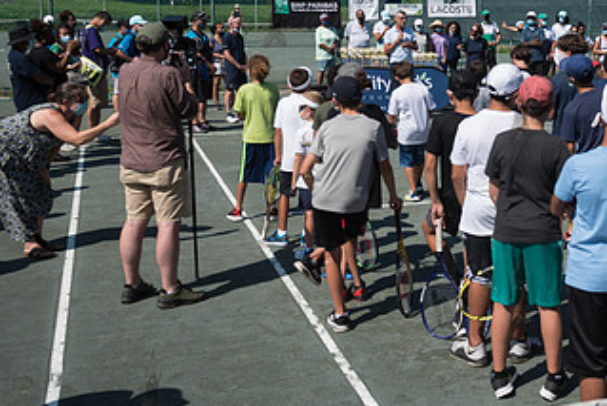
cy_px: 106
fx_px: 894
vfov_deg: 25.3
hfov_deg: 35.8
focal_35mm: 53
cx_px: 519
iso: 125
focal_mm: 29
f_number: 5.6
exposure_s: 1/1250
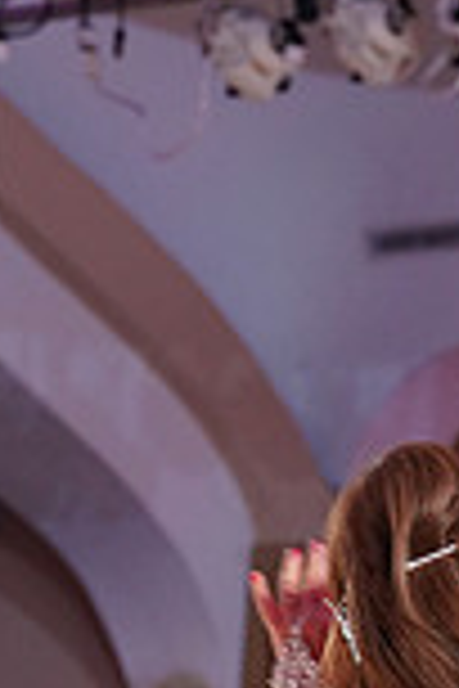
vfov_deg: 5.3
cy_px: 917
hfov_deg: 3.5
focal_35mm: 387
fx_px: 7401
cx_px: 641
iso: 2000
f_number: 4.5
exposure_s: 1/200
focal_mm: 102
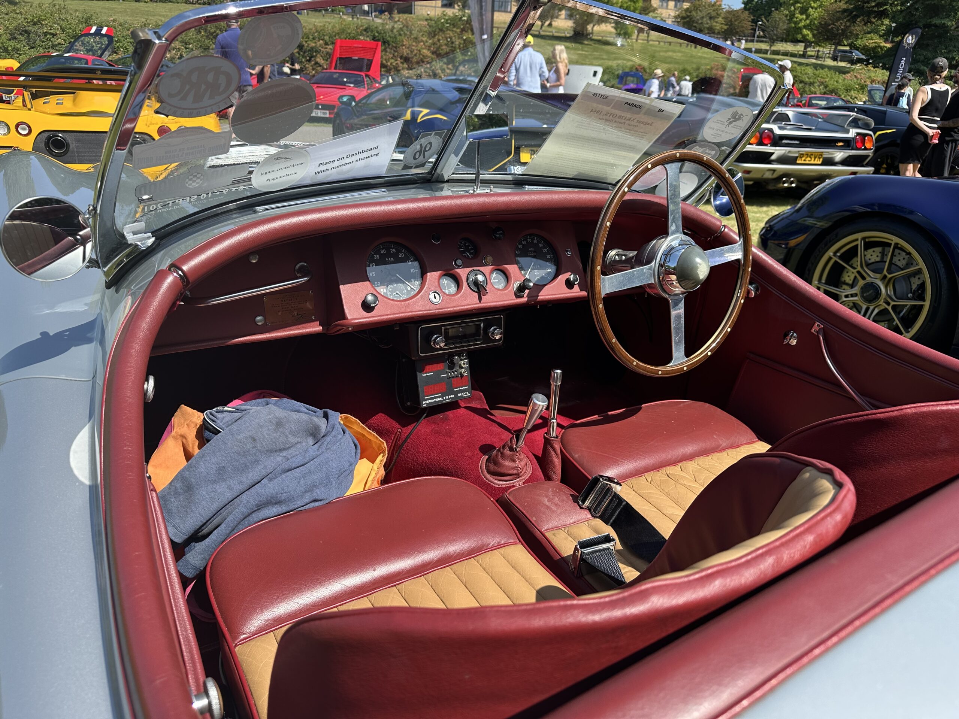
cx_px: 480
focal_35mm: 24
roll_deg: -2.1
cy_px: 360
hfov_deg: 71.6
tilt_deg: -21.8
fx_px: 665
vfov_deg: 56.8
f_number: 1.78
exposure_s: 1/2070
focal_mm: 6.86
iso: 80
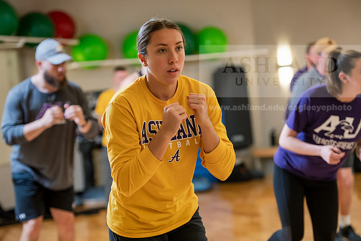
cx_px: 180
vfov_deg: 13.7
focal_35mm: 100
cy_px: 120
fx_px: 1003
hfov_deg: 20.4
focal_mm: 100
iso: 1000
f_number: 3.2
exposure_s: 1/200
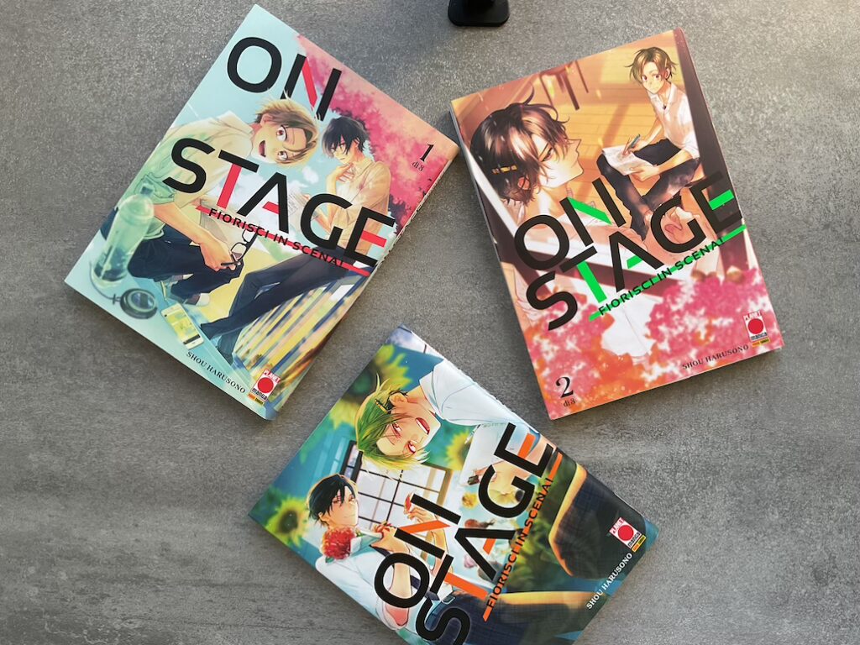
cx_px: 430
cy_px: 322
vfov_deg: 48.2
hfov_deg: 61.7
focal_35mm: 29
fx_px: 720
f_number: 1.8
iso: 50
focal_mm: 3
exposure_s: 1/120
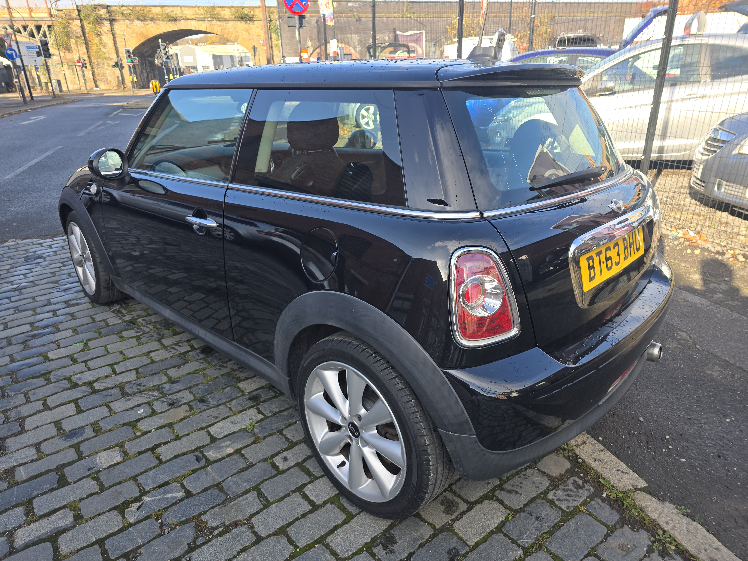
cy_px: 280
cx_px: 374
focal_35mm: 23
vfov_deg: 58.9
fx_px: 497
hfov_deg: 73.9
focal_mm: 6.3
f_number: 1.7
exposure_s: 1/279
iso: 12
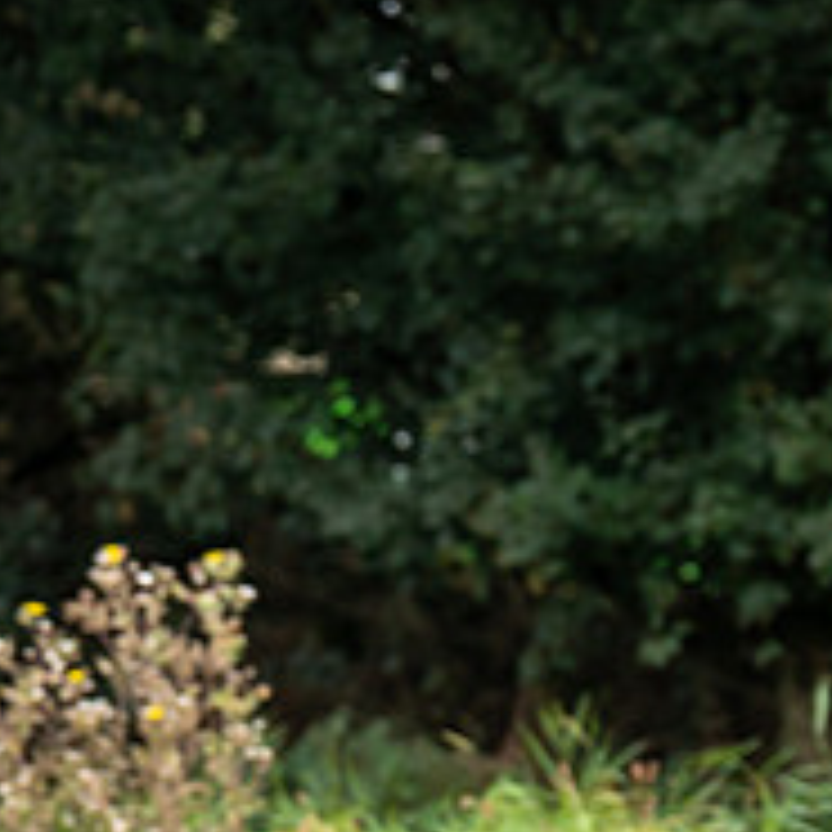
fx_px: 12563
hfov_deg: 3.8
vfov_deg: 3.8
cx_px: -630
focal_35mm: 462
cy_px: 634
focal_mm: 112
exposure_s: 1/1000
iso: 320
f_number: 4
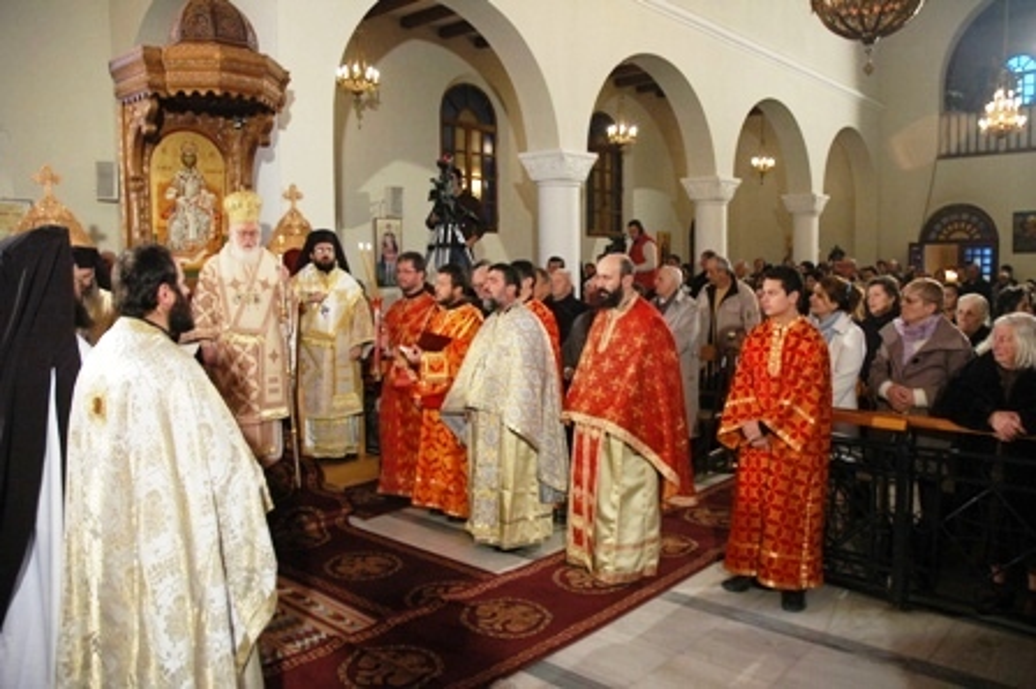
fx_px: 776
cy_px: 344
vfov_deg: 47.9
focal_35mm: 27
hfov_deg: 67.4
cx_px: 518
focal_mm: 18
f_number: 4
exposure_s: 1/60
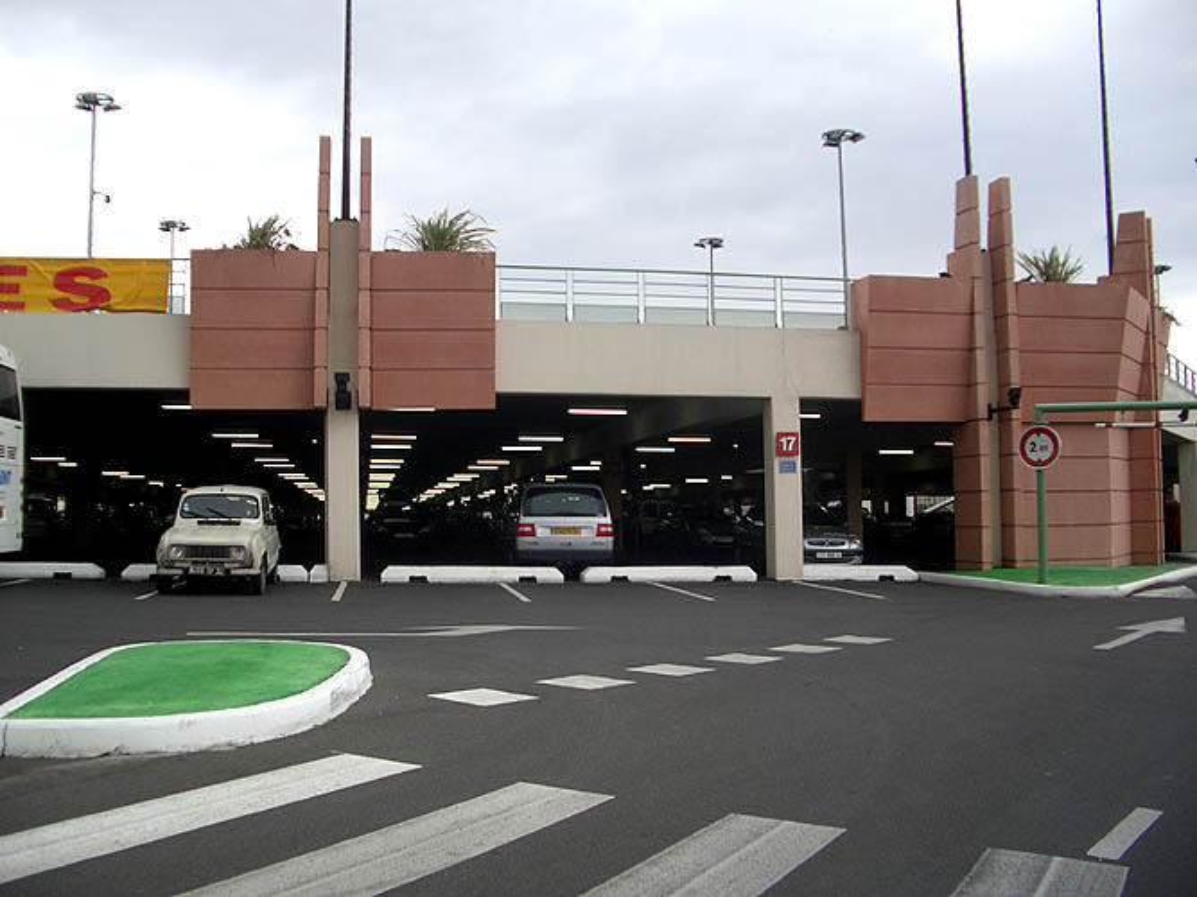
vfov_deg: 40.7
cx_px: 598
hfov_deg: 52.6
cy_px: 448
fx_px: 1210
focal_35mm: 35
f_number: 2.6
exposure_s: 1/320
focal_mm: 5.8
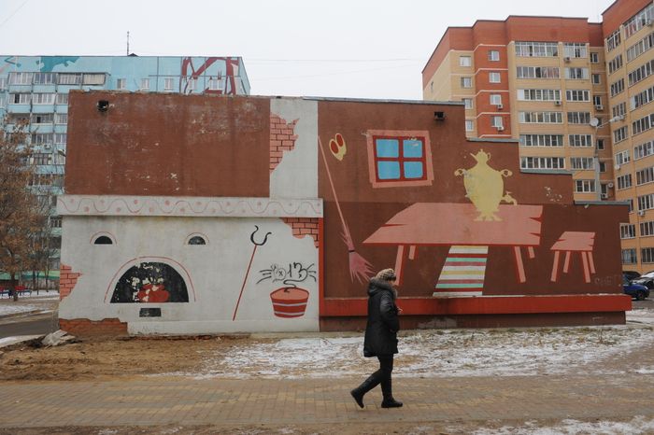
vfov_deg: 46.4
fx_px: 508
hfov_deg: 65.5
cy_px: 218
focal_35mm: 28
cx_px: 327
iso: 1000
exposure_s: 1/320
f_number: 5.6
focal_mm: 28
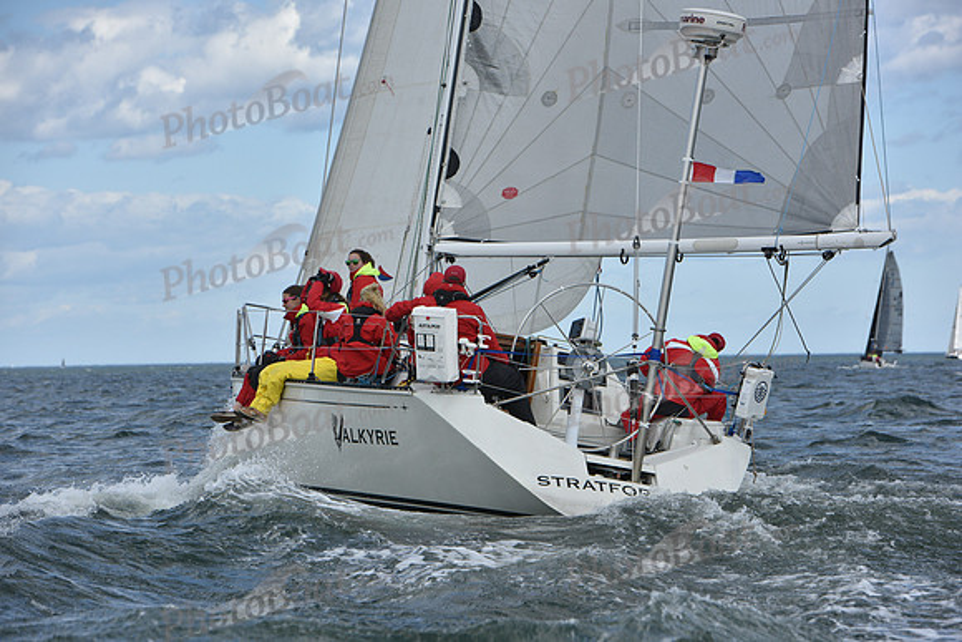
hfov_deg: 12.1
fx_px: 4544
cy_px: 321
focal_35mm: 170
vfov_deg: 8.1
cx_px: 481
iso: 320
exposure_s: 1/1250
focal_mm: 170
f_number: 8
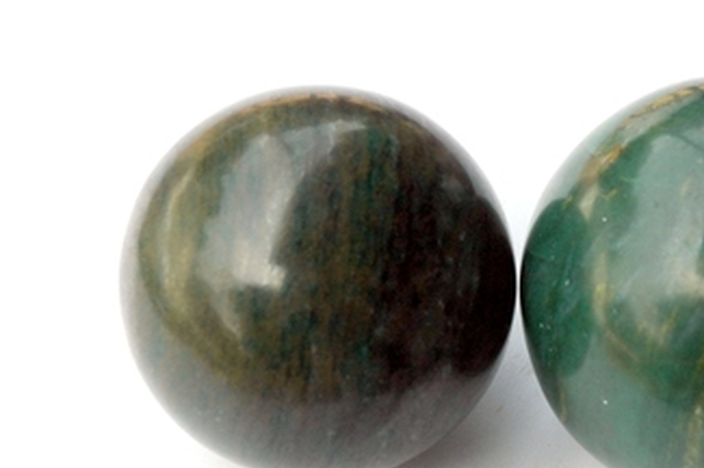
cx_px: 533
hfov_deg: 14.3
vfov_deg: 9.6
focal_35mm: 143
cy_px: 262
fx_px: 2794
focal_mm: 62
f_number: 8
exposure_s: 1/250
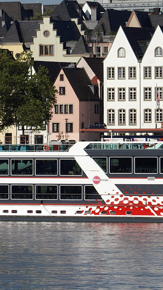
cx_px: -18
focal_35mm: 377
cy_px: 90
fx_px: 2897
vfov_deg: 5.7
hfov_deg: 3.2
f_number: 10
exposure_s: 1/400
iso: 100
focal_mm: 90
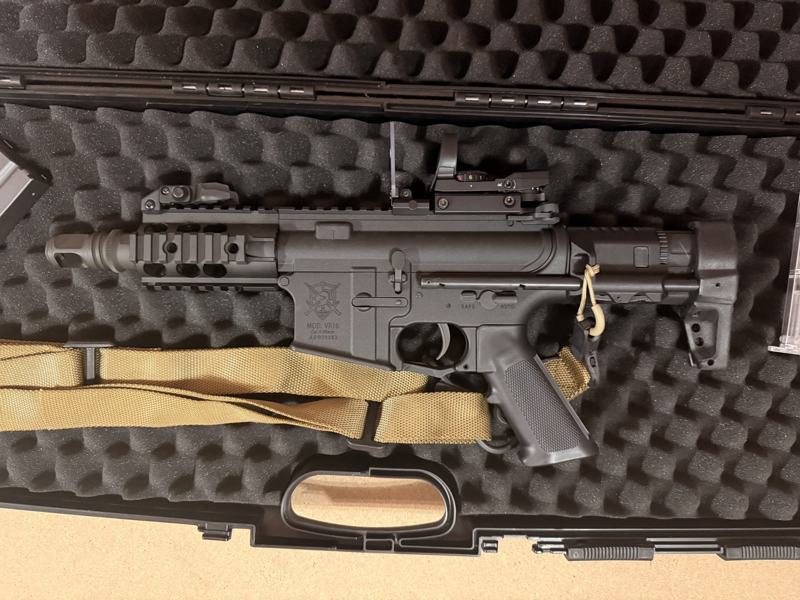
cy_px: 300
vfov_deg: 56.8
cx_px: 400
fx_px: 555
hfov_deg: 71.6
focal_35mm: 24
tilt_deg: -89.9
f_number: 1.78
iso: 1000
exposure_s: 1/30
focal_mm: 6.76
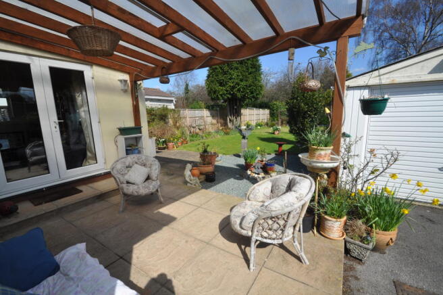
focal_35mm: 15
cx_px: 222
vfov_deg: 77.2
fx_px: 184
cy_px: 148
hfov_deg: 100.4
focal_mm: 10
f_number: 9
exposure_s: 1/320
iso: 200
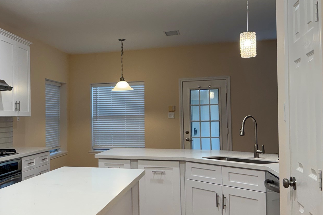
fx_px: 368
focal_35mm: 41
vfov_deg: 32.6
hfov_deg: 45.9
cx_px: 84
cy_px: 107
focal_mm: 6.76
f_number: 1.78
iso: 160
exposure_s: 1/120
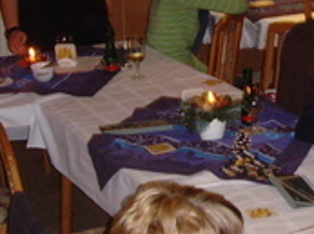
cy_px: 108
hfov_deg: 16.8
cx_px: 359
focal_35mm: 113
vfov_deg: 13.1
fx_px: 1023
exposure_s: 1/45
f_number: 3.5
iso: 320
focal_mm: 6.6
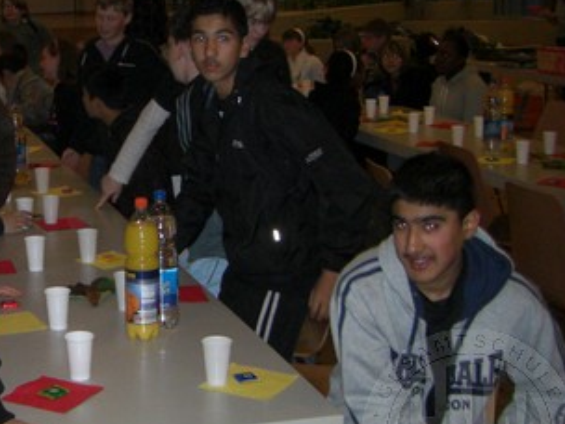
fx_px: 1143
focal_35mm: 70
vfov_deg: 21.0
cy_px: 158
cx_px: 61
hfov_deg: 26.9
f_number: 3.4
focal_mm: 6.3
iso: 200
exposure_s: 1/60
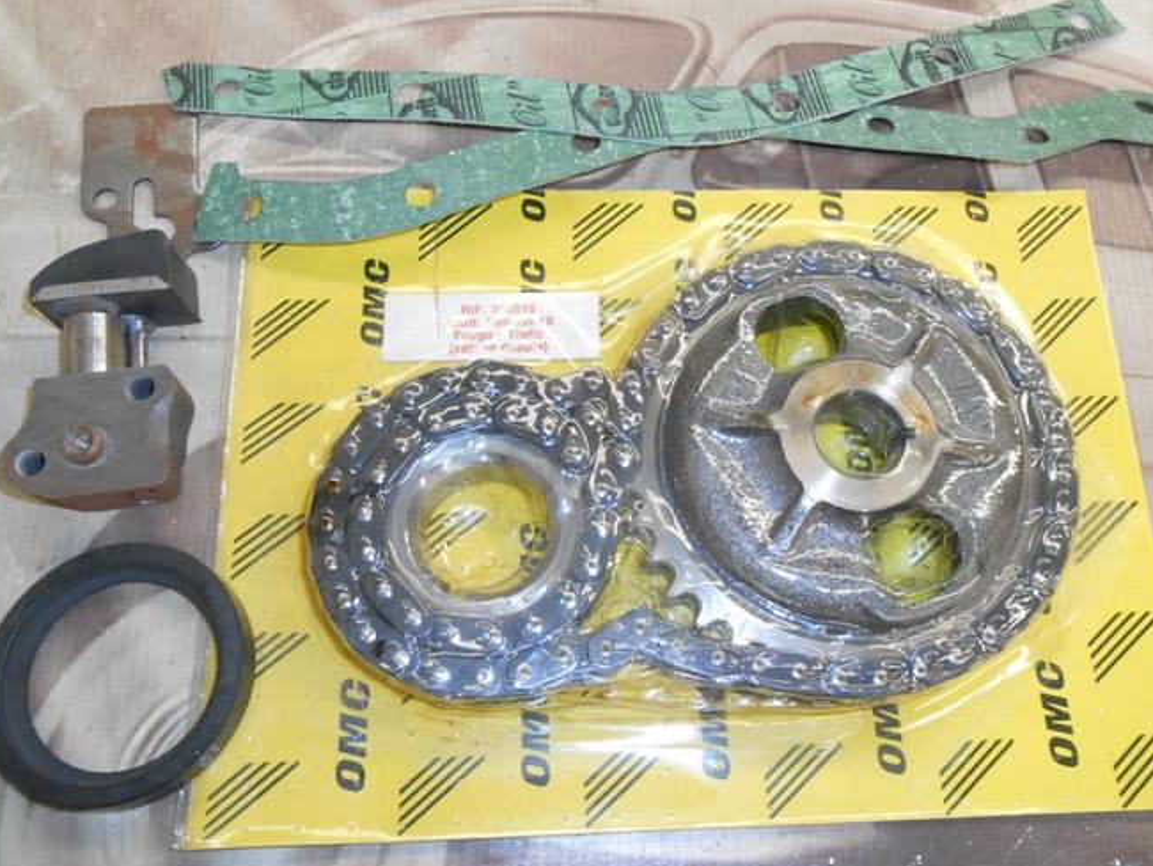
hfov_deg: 56.7
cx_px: 631
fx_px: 1066
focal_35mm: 32
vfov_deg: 44.2
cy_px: 417
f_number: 3.5
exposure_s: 1/25
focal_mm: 4.6
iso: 400
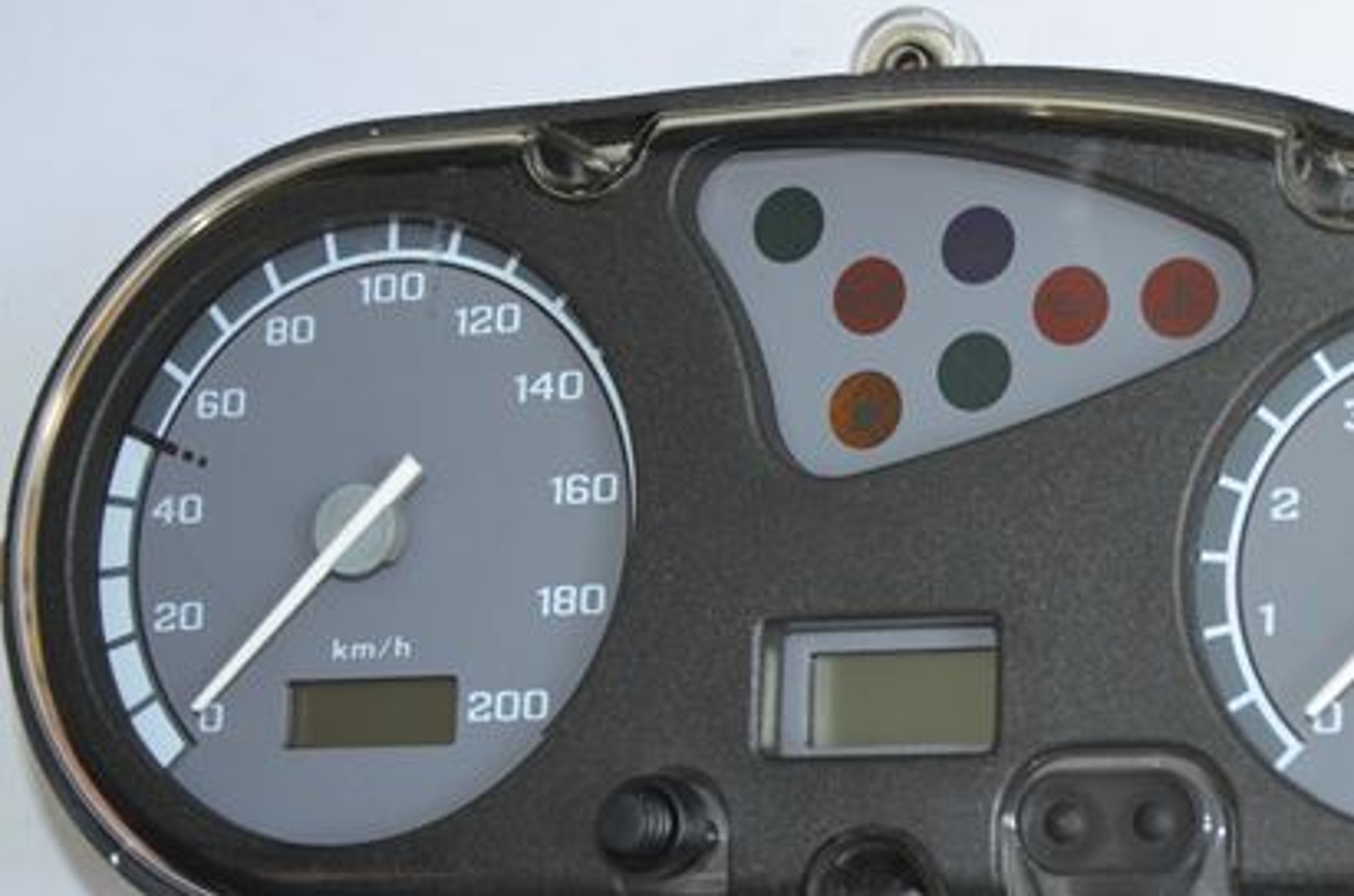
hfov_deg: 19.1
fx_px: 4007
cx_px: 965
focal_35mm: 107
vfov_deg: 12.8
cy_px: 502
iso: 1000
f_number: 4.8
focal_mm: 45
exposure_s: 1/60
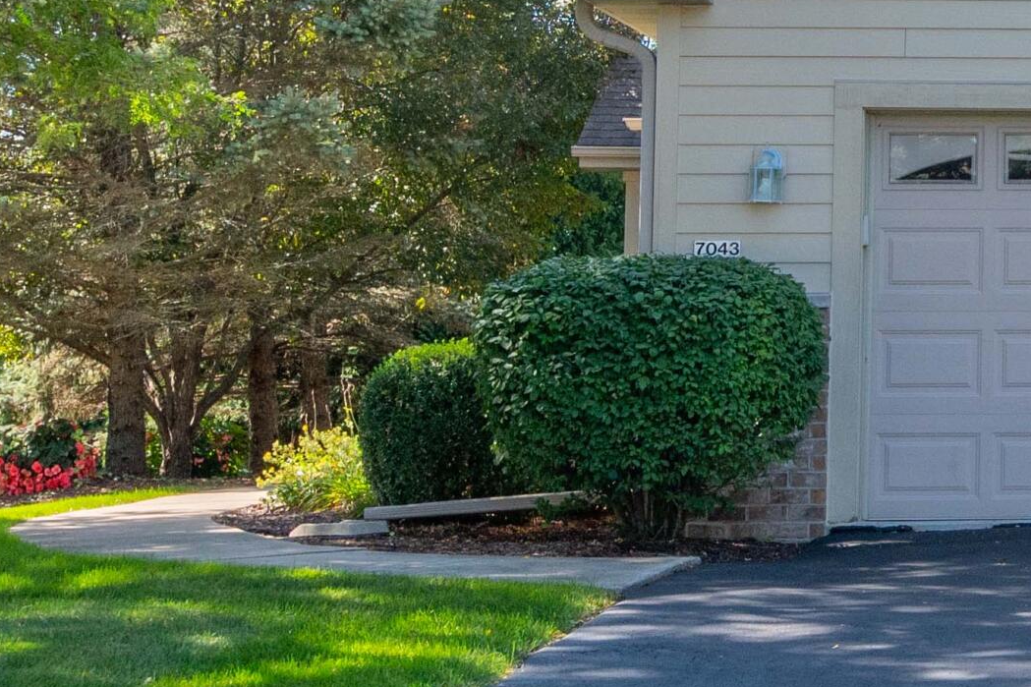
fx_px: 2949
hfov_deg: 18.0
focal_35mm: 103
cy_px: 63
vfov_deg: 13.2
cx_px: 1469
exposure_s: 1/500
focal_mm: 24
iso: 400
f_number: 8
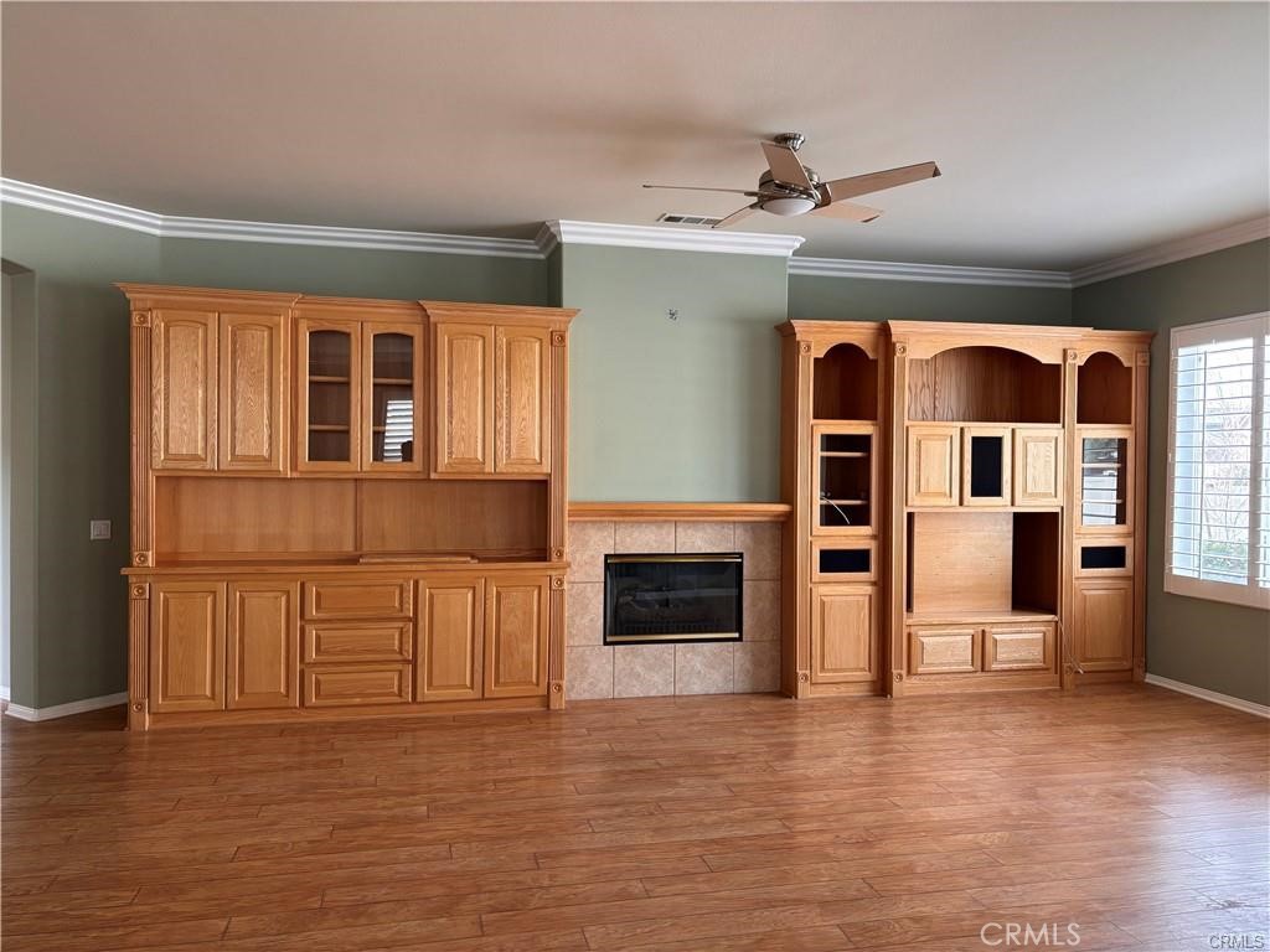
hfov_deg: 67.3
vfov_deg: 53.1
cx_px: 635
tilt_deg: -0.7
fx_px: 954
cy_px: 476
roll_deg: -0.8
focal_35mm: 26
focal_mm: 5.96
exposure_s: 1/91
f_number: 1.6
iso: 125
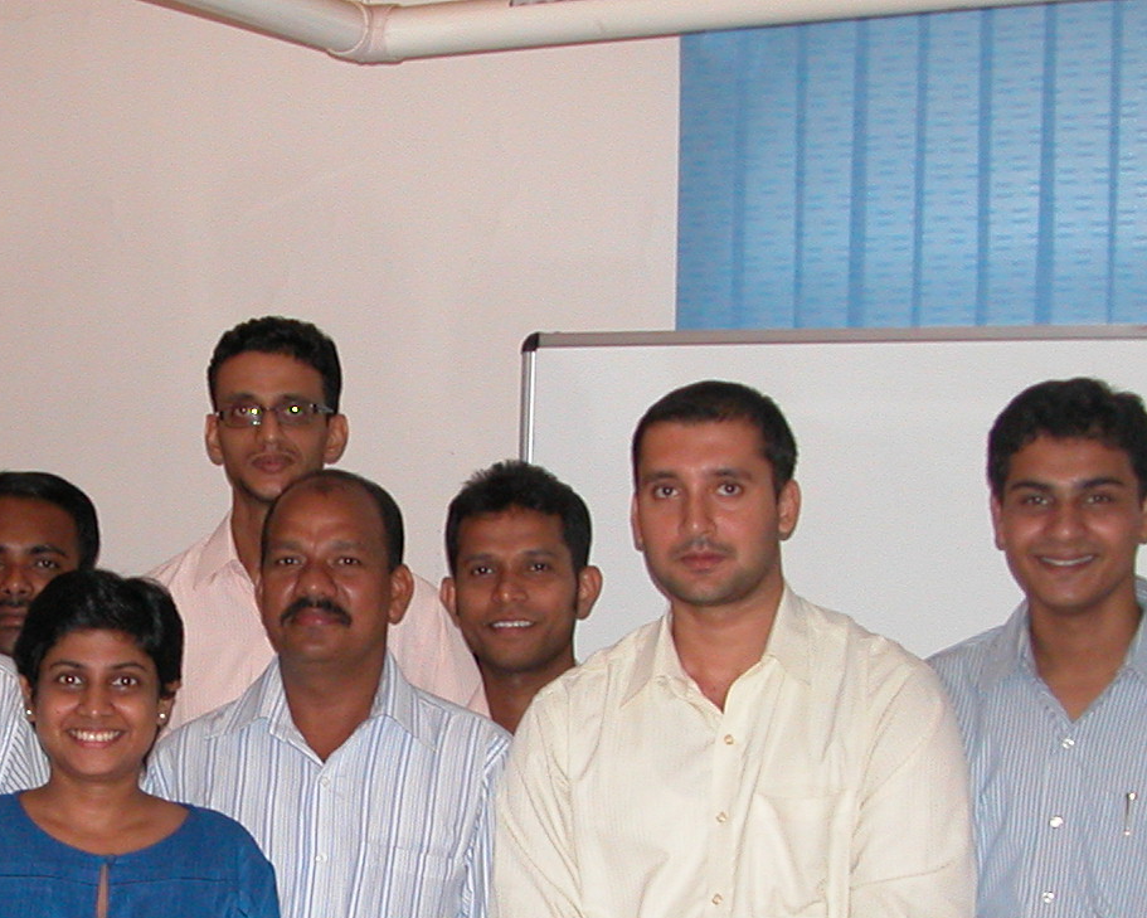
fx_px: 3259
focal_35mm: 96
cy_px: 756
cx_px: 161
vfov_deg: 15.9
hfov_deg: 19.7
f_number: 2.8
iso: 200
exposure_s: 1/60
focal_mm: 8.9
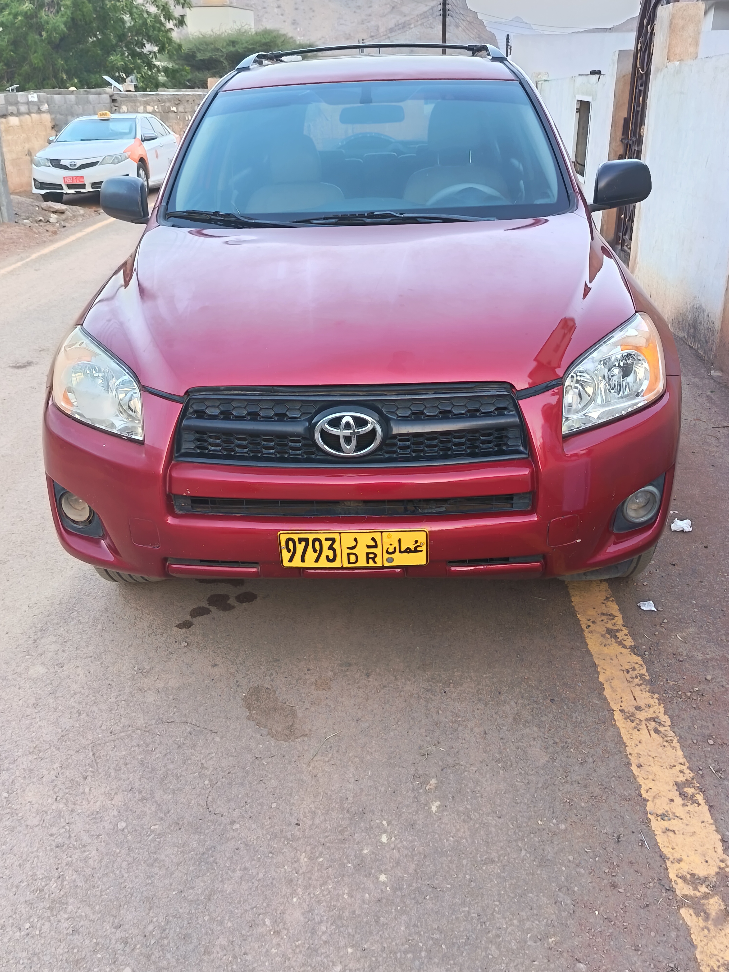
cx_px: 364
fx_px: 870
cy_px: 486
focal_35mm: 31
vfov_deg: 58.4
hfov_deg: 45.4
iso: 371
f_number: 1.75
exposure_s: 1/50
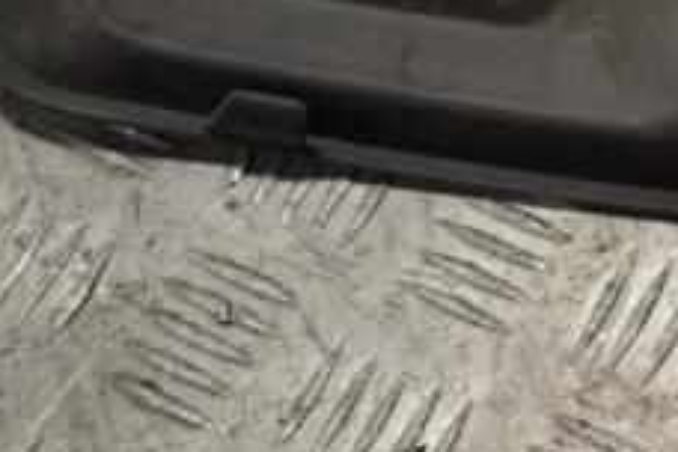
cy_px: -128
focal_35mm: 158
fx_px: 2975
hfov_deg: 12.8
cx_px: 723
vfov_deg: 8.6
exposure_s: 1/100
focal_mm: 40
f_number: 5.3
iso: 400
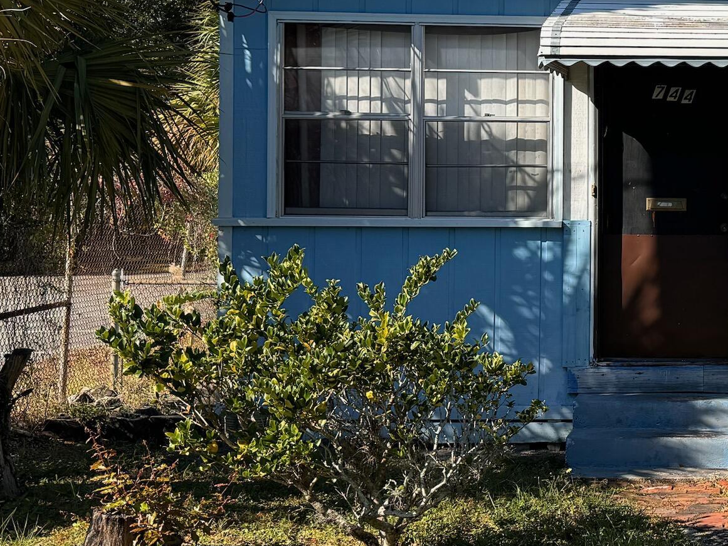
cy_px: 201
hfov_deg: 28.7
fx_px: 1304
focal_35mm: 62
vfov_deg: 23.6
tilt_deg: +0.3
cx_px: 774
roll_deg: -0.4
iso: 80
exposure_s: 1/2959
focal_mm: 6.86
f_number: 1.78
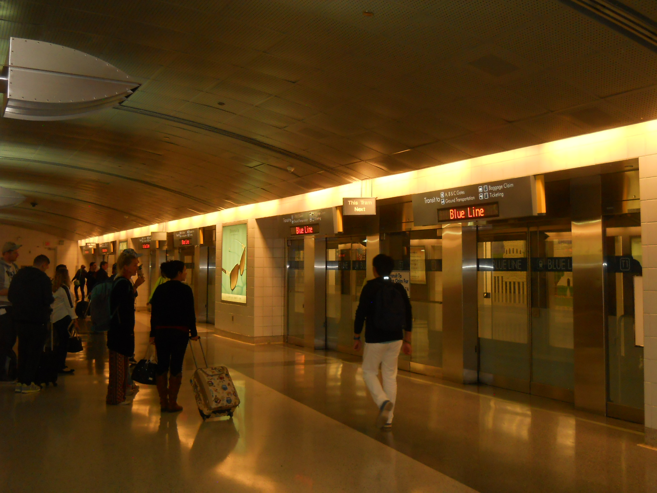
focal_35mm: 41
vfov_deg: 35.1
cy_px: 246
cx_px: 328
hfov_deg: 45.8
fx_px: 778
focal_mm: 6.72
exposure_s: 1/30
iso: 200
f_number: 3.1
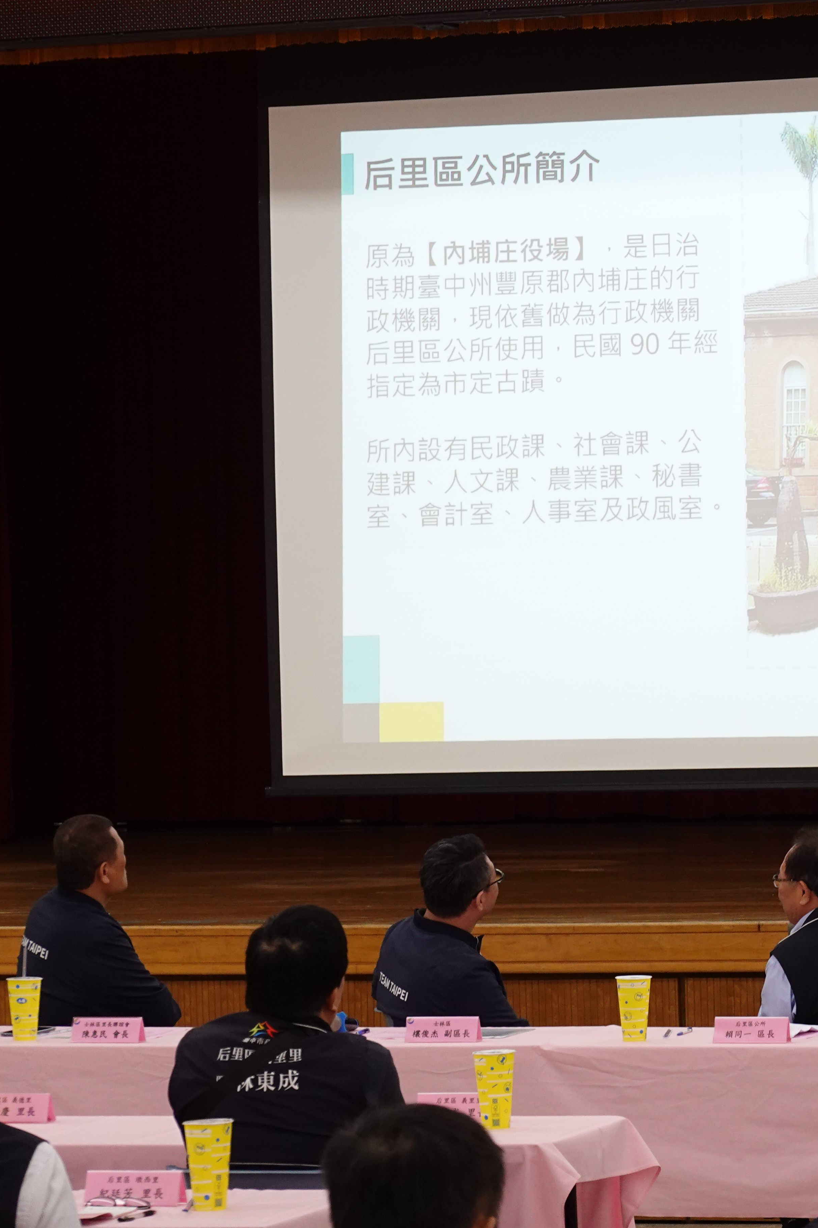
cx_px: 735
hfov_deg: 8.9
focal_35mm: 154
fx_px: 5248
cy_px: 611
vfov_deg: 13.3
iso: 500
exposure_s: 1/60
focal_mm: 37.41
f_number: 4.5
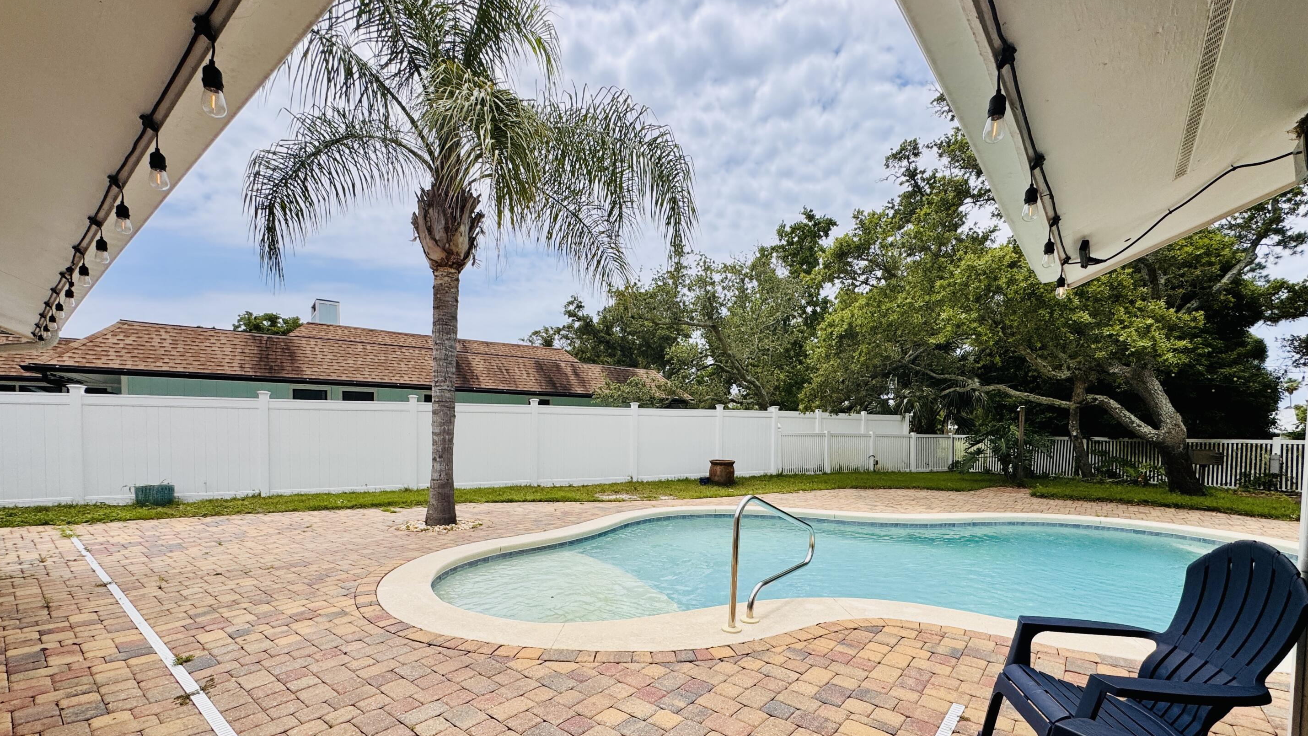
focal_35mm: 16
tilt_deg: -1.6
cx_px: 668
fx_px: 555
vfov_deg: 66.3
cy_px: 449
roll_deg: -0.5
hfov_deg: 99.4
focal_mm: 2.22
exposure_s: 1/2985
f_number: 2.2
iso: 50
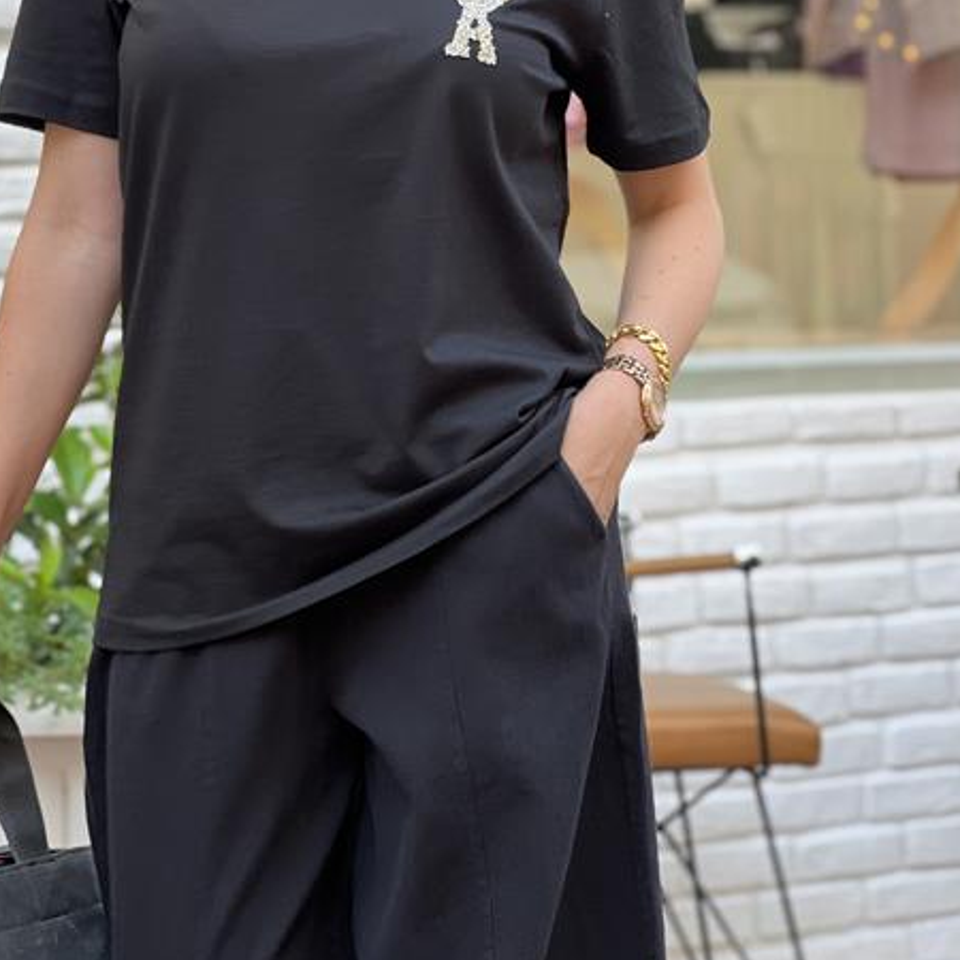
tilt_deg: +1.2
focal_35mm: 121
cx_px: 356
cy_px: 164
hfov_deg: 14.4
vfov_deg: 14.3
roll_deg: +1.0
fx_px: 3797
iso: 80
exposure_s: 1/121
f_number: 2.8
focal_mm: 9
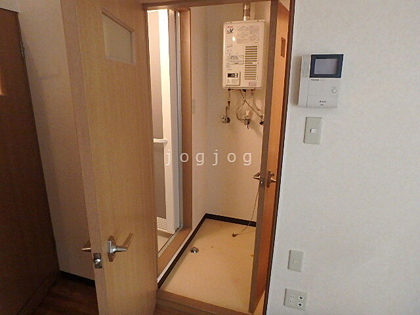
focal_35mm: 21
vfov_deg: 63.4
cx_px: 210
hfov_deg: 79.0
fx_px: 255
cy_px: 158
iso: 800
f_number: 3.5
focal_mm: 3.7
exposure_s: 1/25
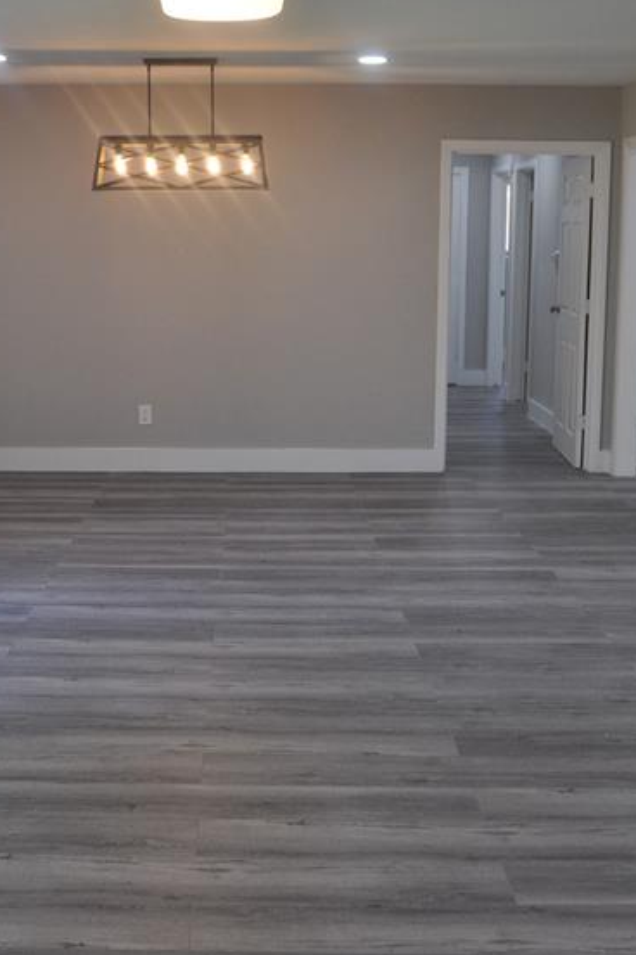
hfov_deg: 26.8
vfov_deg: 39.6
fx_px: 1325
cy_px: 431
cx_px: 202
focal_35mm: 50
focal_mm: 18
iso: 400
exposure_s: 1/80
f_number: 4.5
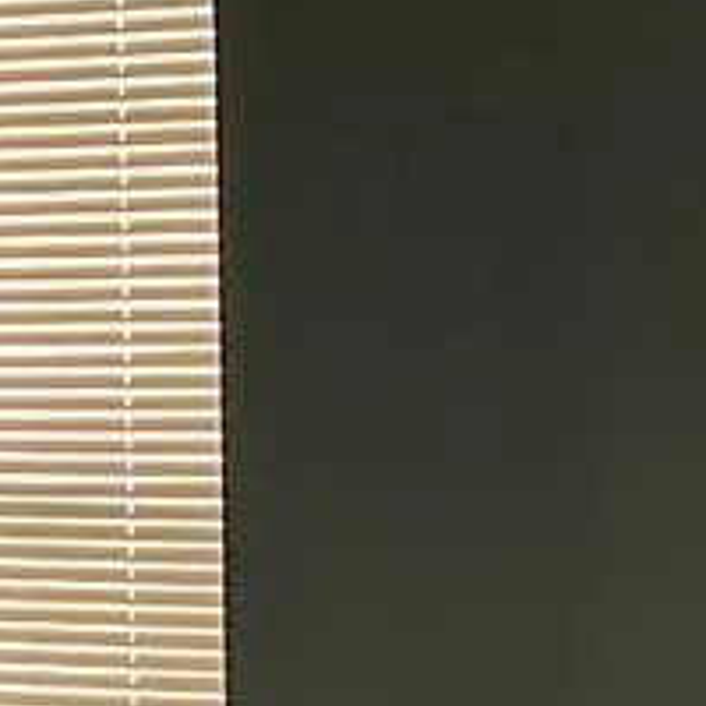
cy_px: 773
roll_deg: +0.0
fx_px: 4246
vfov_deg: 9.4
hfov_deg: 9.5
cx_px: 388
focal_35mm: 184
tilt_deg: -7.0
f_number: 1.5
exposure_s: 1/60
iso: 80
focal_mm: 5.7
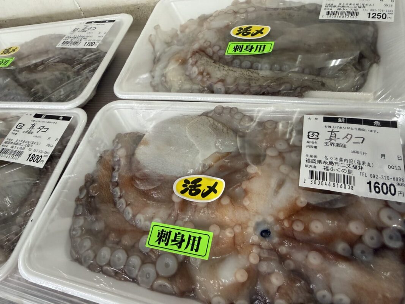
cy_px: 152
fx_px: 281
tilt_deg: -50.9
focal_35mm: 24
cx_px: 202
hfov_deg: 71.6
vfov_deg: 56.8
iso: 250
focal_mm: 2.22
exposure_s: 1/120
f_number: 2.2
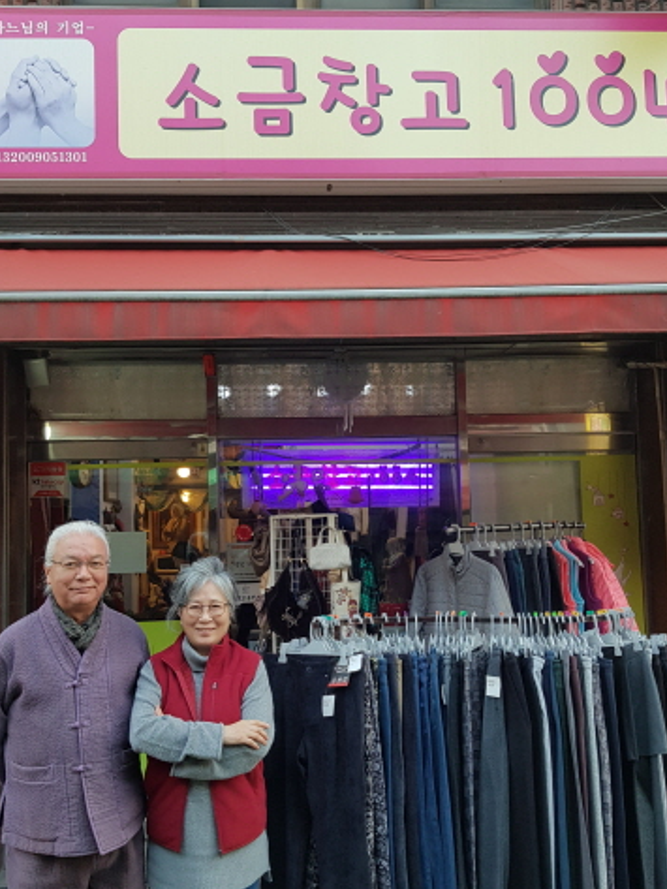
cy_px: 470
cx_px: 336
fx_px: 847
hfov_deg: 43.0
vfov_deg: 55.3
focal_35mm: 33
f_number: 1.7
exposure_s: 1/120
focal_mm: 4.3
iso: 80
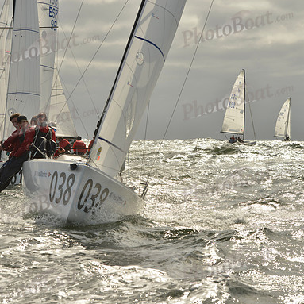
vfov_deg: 15.0
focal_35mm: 116
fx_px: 1153
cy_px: 152
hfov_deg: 15.0
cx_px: 141
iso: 400
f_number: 9
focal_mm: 90
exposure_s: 1/3200
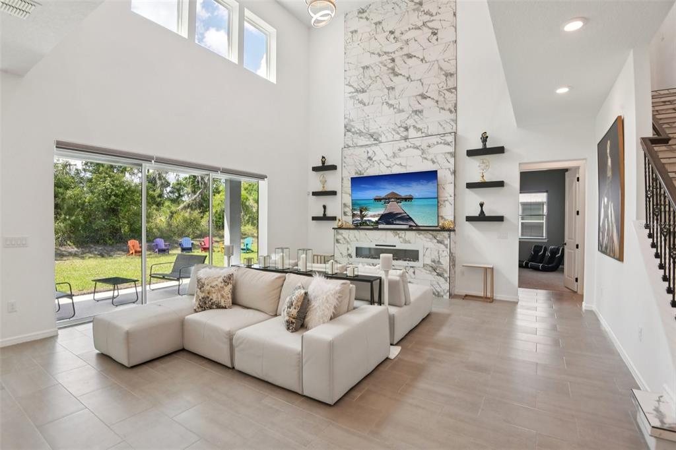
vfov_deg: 73.7
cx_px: 338
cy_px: 225
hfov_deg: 96.8
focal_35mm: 16
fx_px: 300
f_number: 8
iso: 400
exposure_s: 1/100
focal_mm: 16
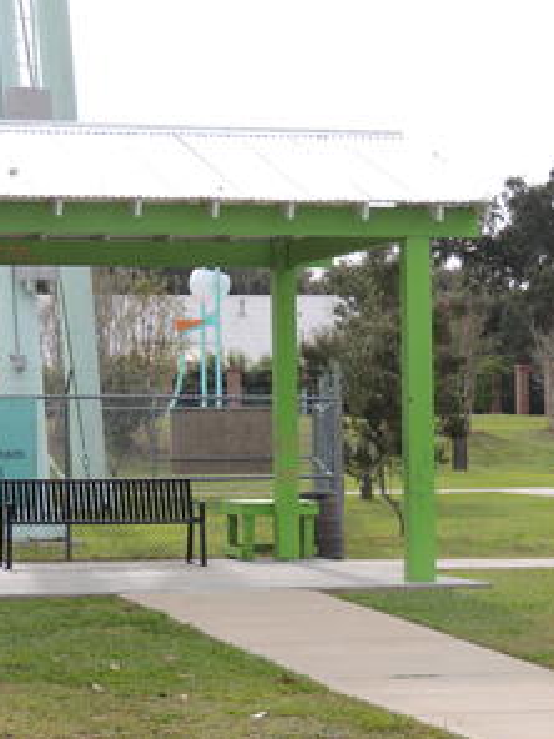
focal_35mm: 115
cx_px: 130
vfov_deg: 17.1
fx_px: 2454
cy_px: 370
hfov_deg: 12.8
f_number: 4
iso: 100
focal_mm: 15.1
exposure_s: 1/320
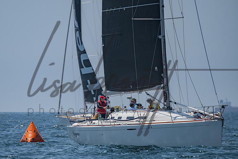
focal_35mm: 503
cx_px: 90
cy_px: 77
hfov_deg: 4.1
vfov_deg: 2.7
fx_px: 3328
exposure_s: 1/2000
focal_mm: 400
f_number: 6.3
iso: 250
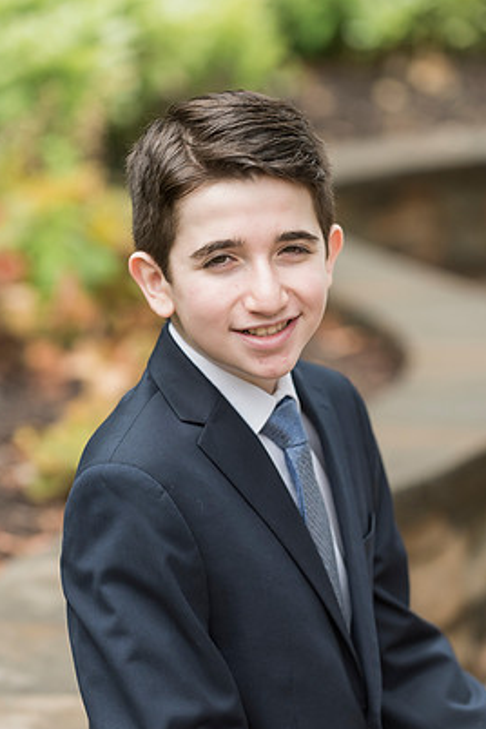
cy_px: 359
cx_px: 234
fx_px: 3058
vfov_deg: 13.6
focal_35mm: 151
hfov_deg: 9.1
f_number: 3.5
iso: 400
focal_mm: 135
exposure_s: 1/400
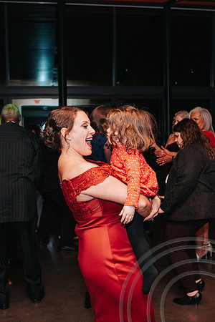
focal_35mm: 52
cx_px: 148
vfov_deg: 37.9
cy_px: 161
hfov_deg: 25.6
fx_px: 470
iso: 1000
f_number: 3.5
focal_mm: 35
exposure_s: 1/200
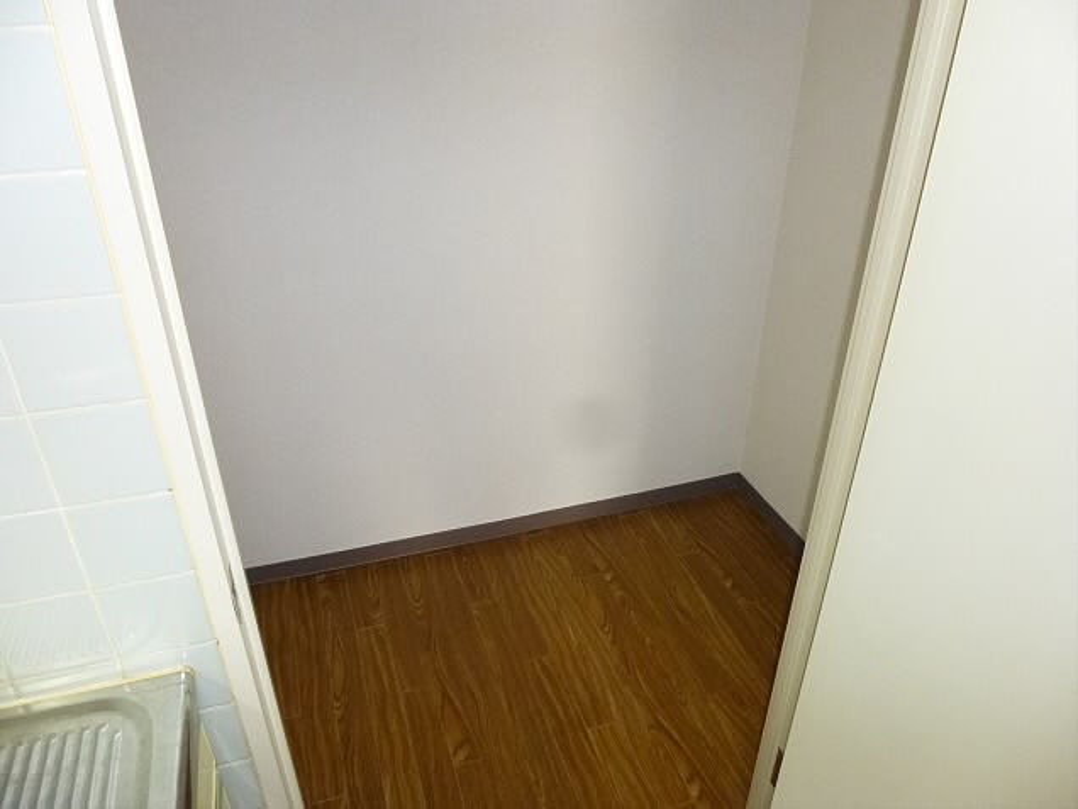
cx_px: 539
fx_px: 779
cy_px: 404
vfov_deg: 54.9
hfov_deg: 69.4
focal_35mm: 25
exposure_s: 1/60
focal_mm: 4.5
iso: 800
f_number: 3.1
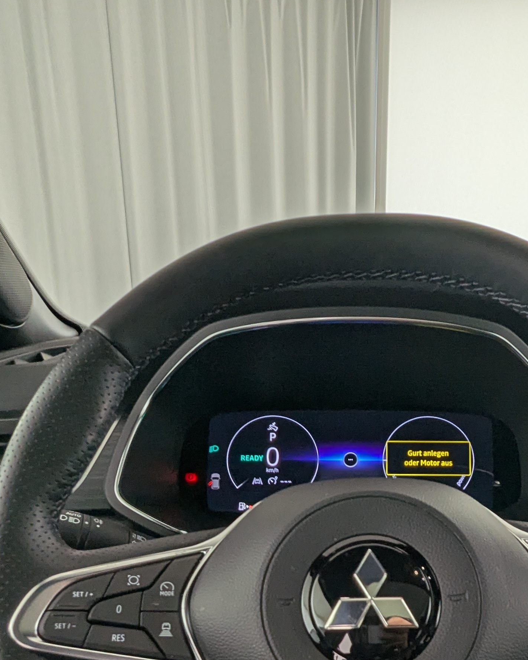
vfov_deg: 46.3
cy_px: 569
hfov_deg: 40.8
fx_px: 703
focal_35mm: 36
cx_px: 336
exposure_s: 1/115
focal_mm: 2.35
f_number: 2.2
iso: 63
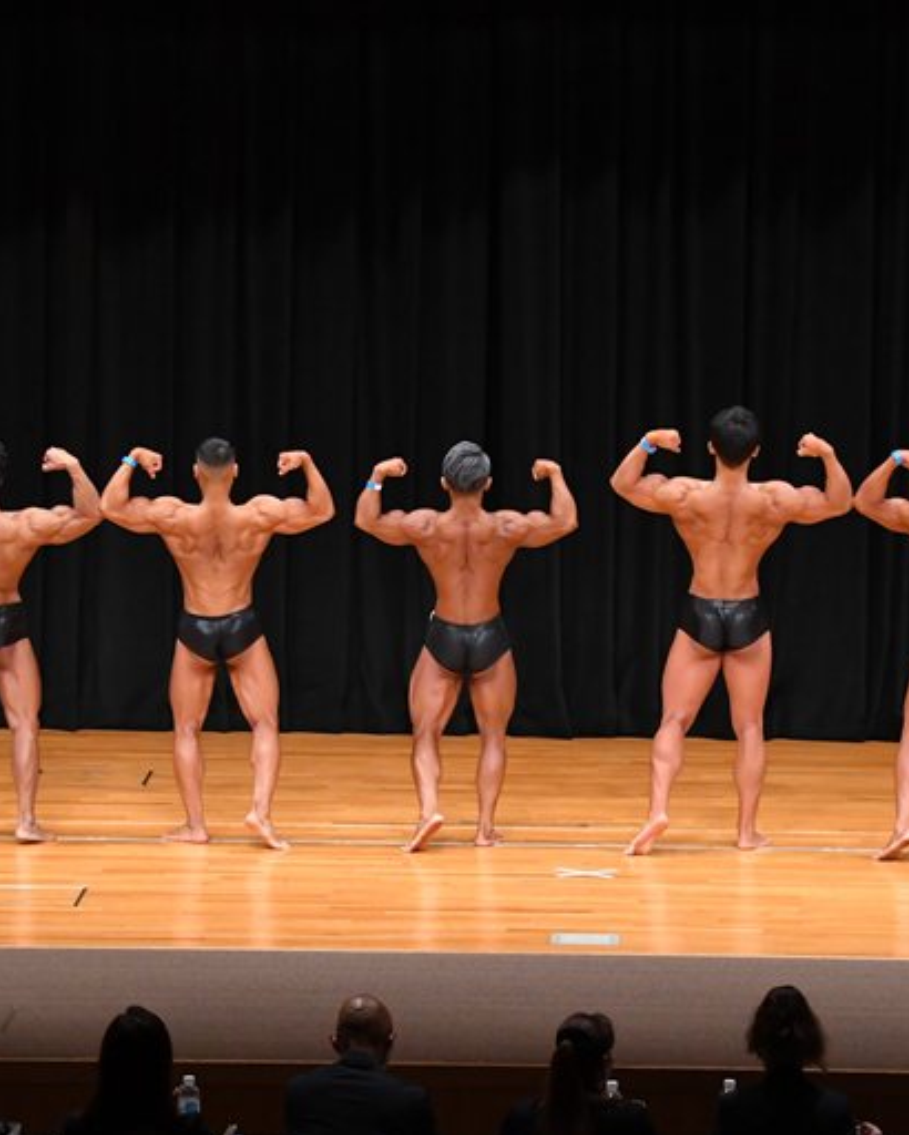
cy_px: 568
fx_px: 5579
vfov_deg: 11.6
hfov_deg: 9.3
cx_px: 464
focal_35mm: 166
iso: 4000
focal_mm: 78
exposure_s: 1/400
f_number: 5.6
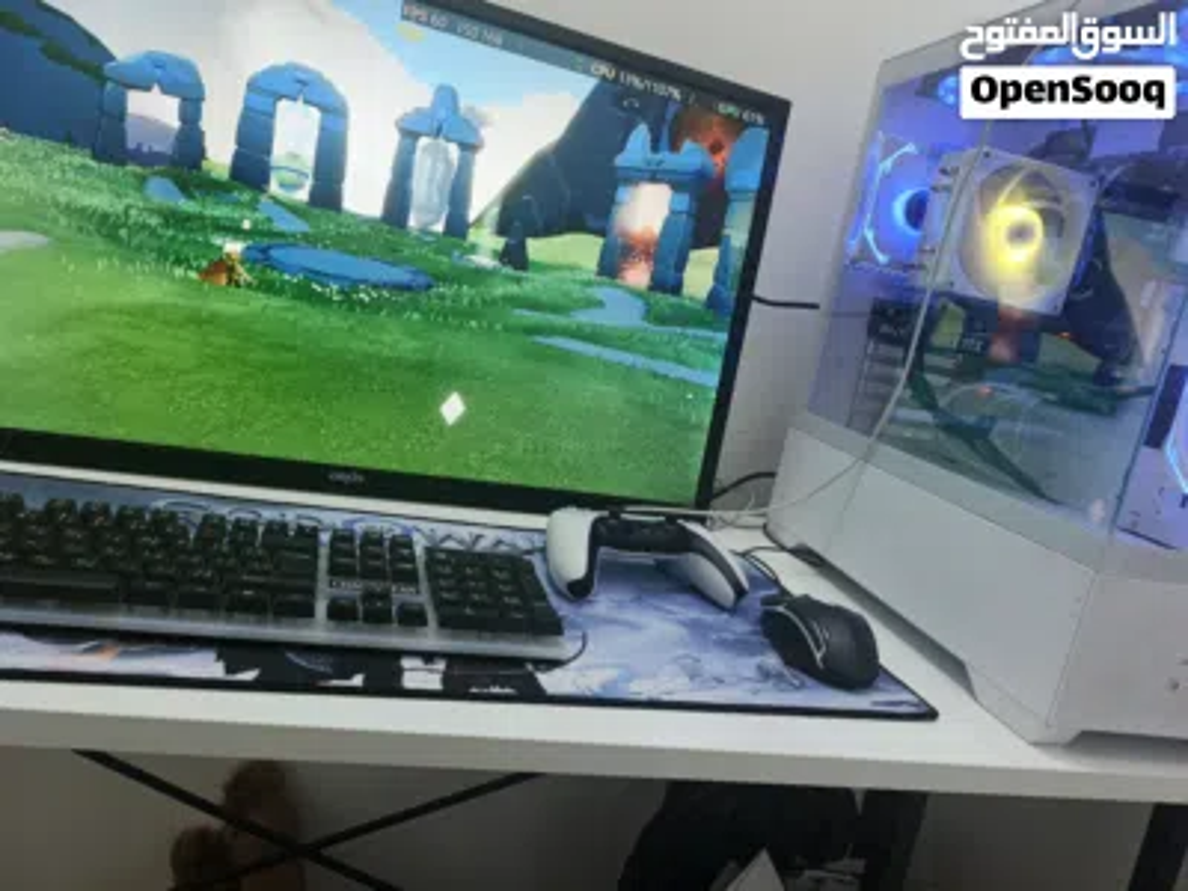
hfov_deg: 73.9
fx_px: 789
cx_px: 594
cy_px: 446
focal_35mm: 23
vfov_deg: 58.9
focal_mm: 5.89
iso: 989
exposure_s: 1/50
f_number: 1.8
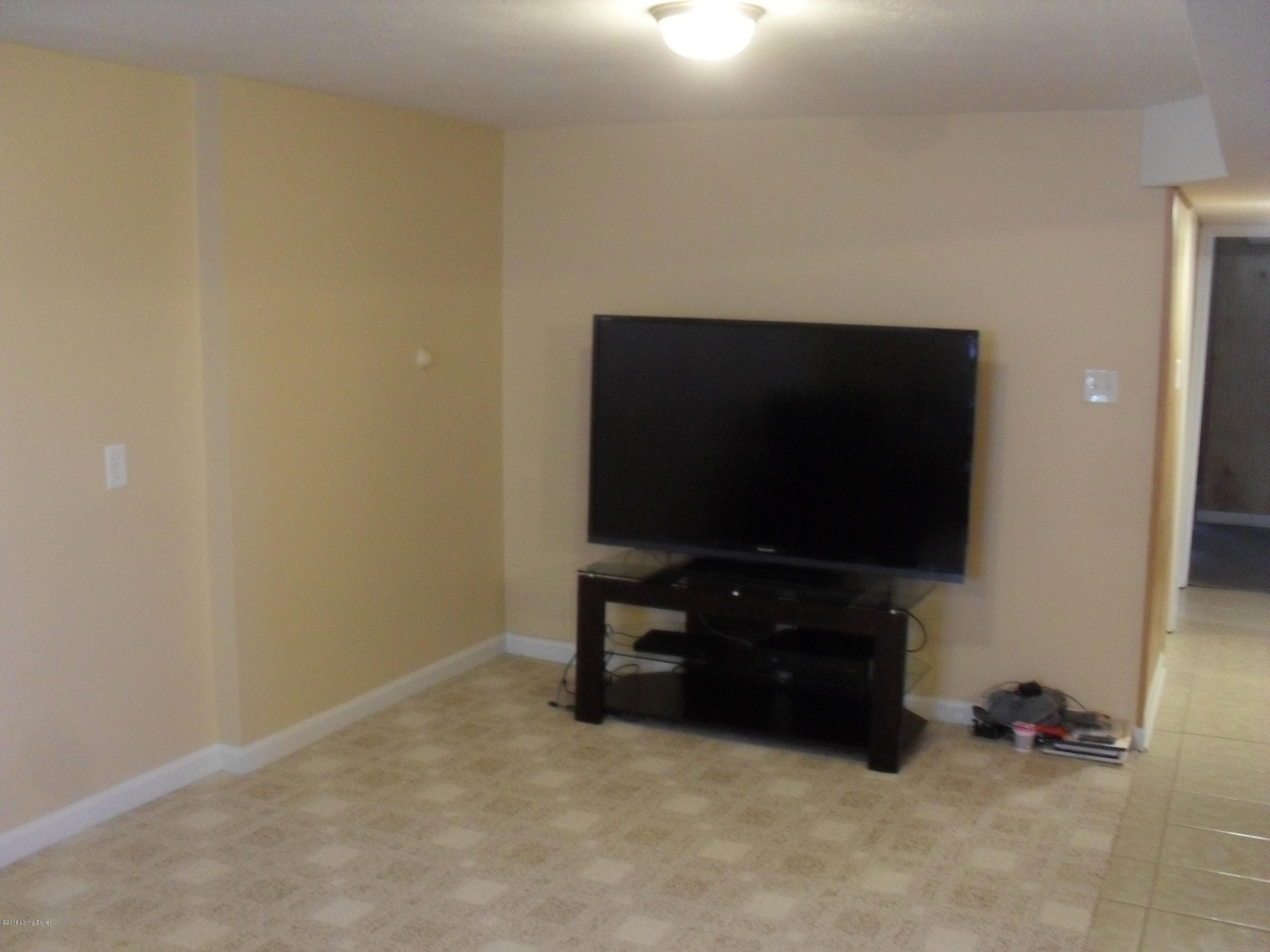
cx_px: 635
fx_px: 1284
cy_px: 476
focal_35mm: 35
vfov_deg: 40.7
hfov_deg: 52.6
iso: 400
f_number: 3.2
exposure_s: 1/15
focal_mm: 6.3
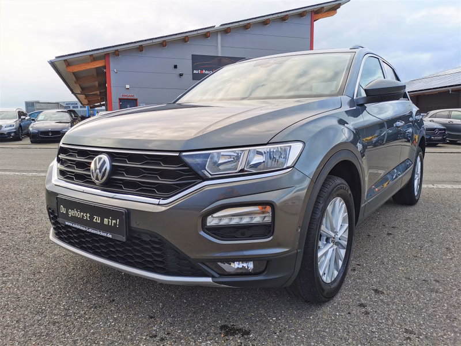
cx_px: 230
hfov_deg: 65.3
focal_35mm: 27
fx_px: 360
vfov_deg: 51.4
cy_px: 173
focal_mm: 5.58
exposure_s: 1/240
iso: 50
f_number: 1.8
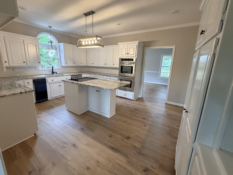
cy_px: 84
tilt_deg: -13.9
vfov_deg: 81.7
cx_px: 112
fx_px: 101
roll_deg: -1.3
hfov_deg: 98.1
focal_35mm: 15
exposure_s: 1/120
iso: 320
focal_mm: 2.22
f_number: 2.2
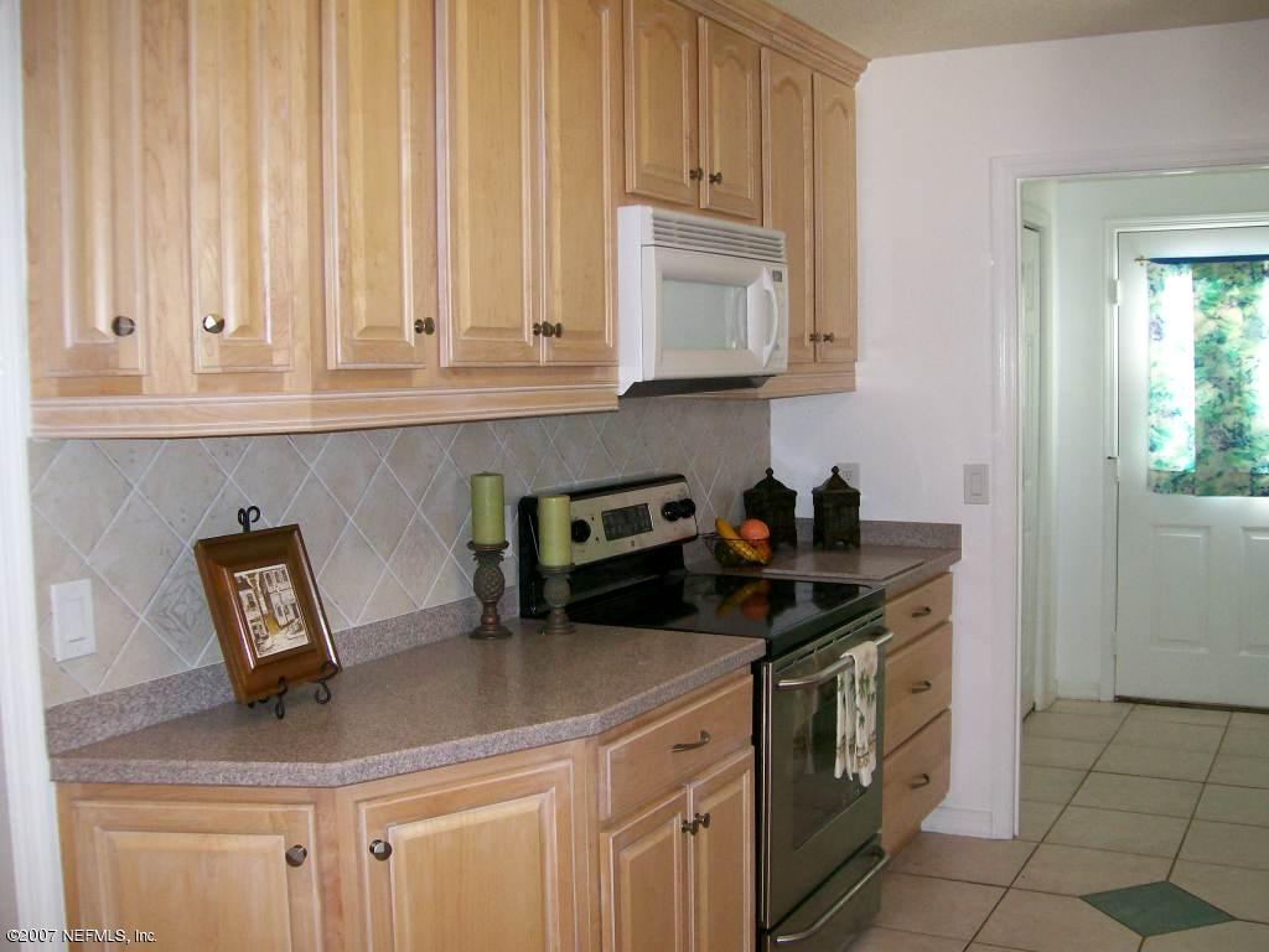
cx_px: 634
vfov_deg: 39.7
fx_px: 1320
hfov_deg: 51.4
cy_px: 476
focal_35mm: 36
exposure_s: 1/64
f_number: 2.7
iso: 140
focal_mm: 6
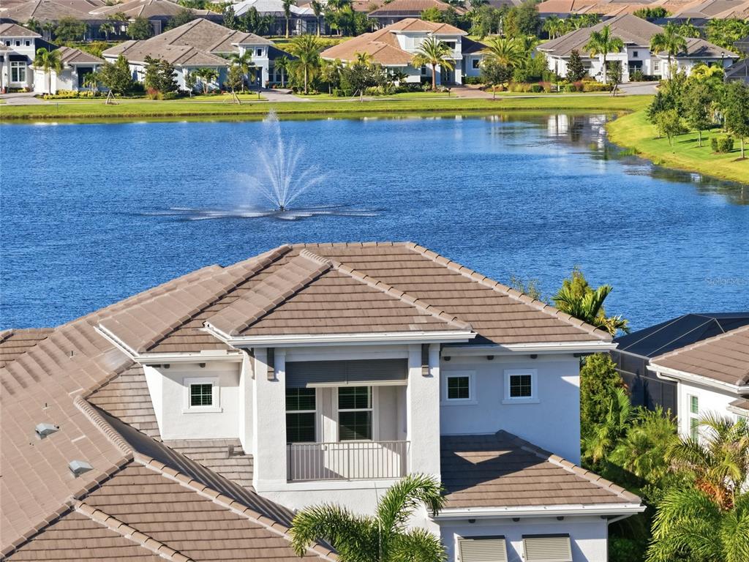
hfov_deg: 11.8
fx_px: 3635
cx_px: 374
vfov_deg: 8.8
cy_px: 281
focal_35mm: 168
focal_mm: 40
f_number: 2.8
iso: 200
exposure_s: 1/1250
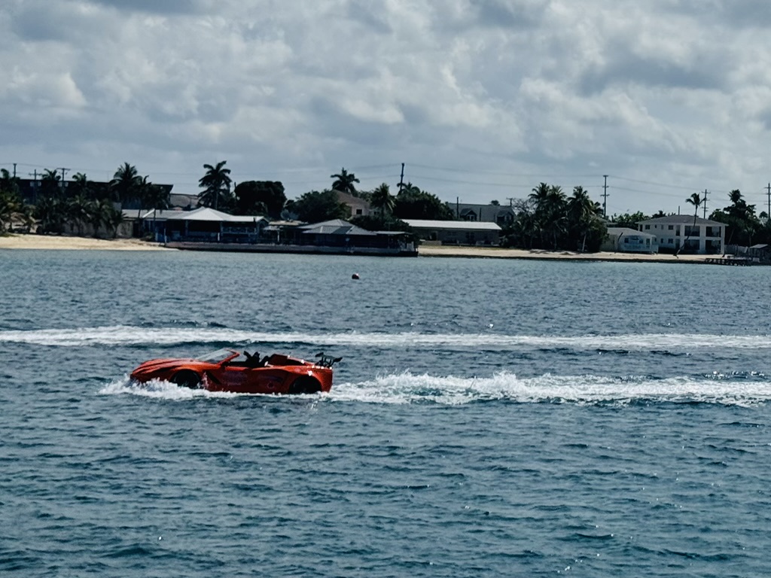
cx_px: 386
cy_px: 289
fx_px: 1069
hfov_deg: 39.7
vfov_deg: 30.3
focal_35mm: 48
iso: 64
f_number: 1.78
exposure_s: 1/15385
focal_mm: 6.76
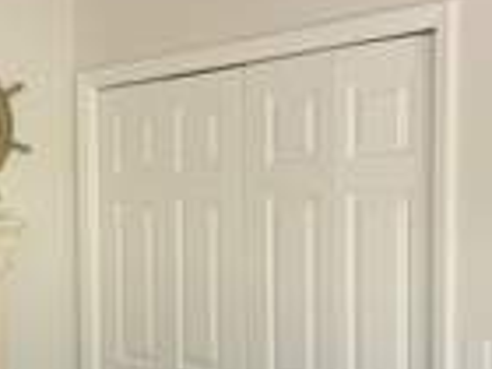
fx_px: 1165
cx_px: 49
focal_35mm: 82
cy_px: 297
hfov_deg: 23.2
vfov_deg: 17.8
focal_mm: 6.76
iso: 100
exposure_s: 1/120
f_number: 1.78
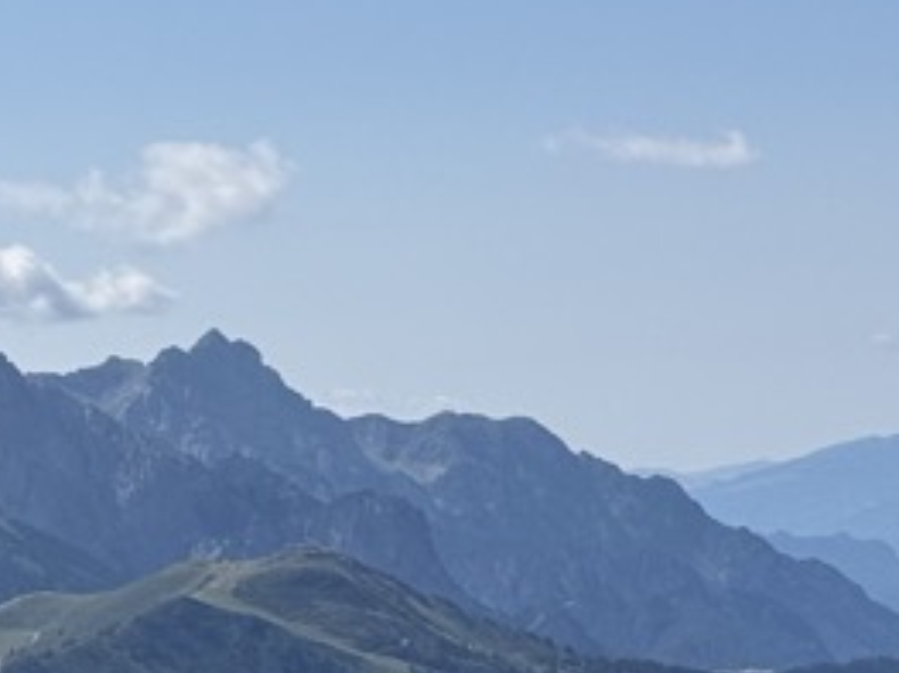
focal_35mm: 187
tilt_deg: -1.9
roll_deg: +2.6
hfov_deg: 10.5
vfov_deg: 7.9
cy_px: 471
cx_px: 34
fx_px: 4854
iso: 80
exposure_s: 1/11364
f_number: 1.78
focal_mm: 6.76
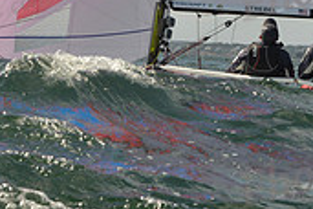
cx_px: 146
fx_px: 2060
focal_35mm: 237
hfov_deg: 8.7
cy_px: -96
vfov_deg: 5.7
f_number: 13
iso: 400
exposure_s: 1/1000
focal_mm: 70
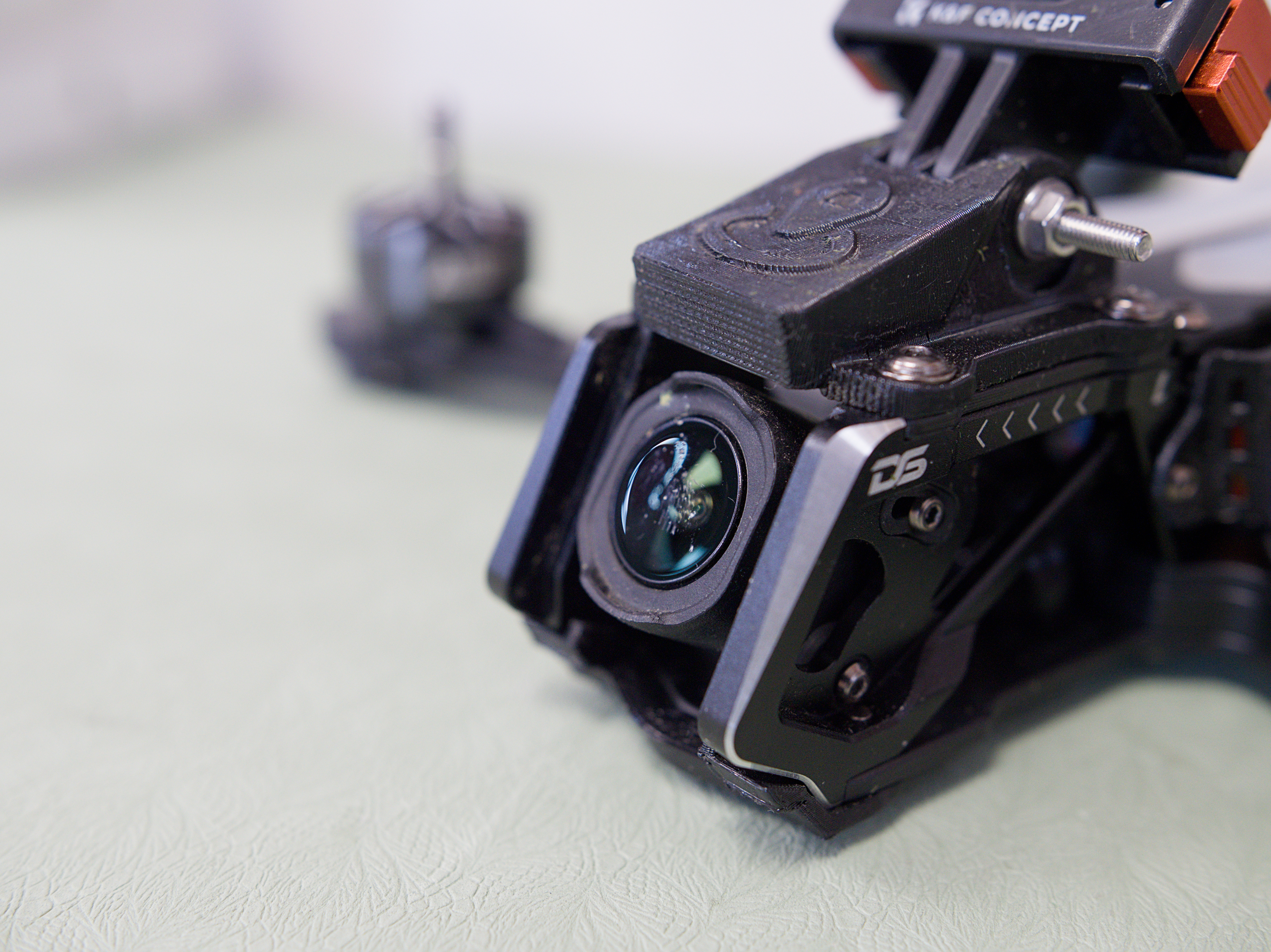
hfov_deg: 43.0
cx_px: 636
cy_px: 476
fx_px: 1615
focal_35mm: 44
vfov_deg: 32.9
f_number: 2.8
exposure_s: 1/50
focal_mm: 22
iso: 400
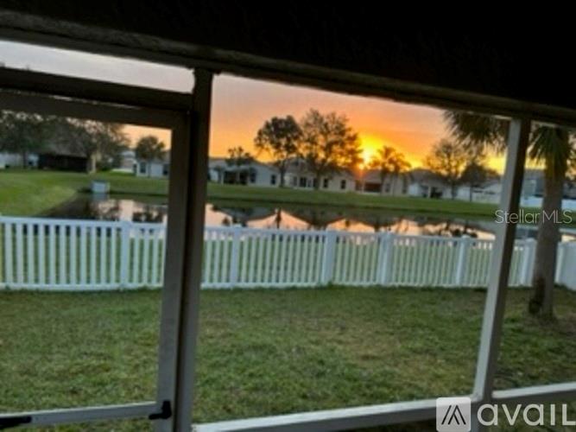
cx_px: 288
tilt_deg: -7.3
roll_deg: -4.7
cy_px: 216
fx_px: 399
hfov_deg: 71.6
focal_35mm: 24
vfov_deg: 56.8
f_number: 1.78
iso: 64
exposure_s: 1/121
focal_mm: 6.86
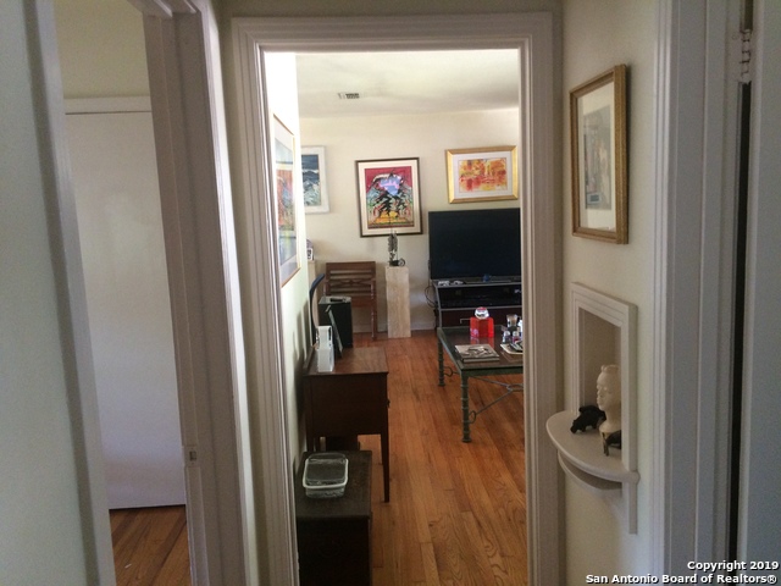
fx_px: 654
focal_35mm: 29
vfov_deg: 48.2
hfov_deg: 61.7
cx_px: 390
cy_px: 293
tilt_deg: -5.8
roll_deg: +3.4
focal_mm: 4.15
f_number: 2.2
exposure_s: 1/30
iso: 250
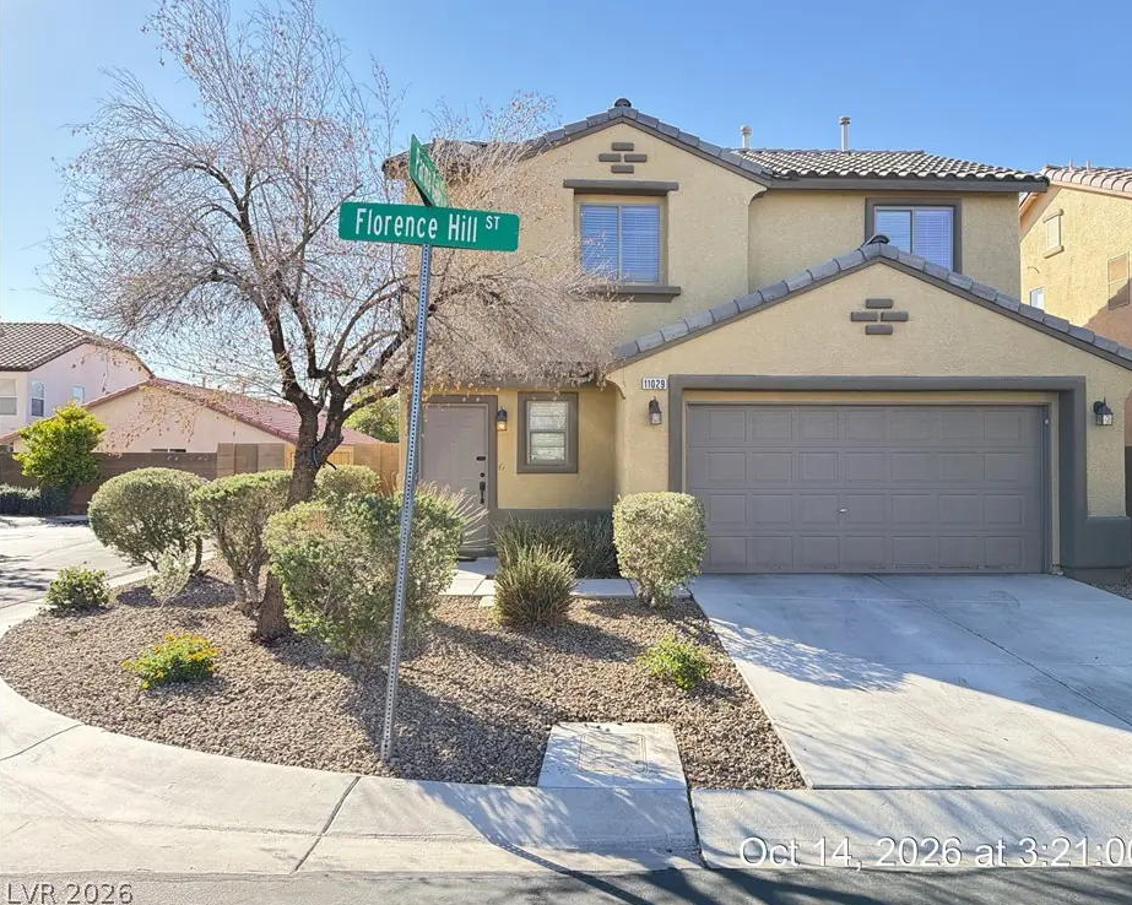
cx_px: 625
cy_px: 441
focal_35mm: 26
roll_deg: -0.2
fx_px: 871
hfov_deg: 65.9
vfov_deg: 54.9
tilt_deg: +0.9
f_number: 1.78
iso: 100
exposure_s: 1/878
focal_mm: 6.76
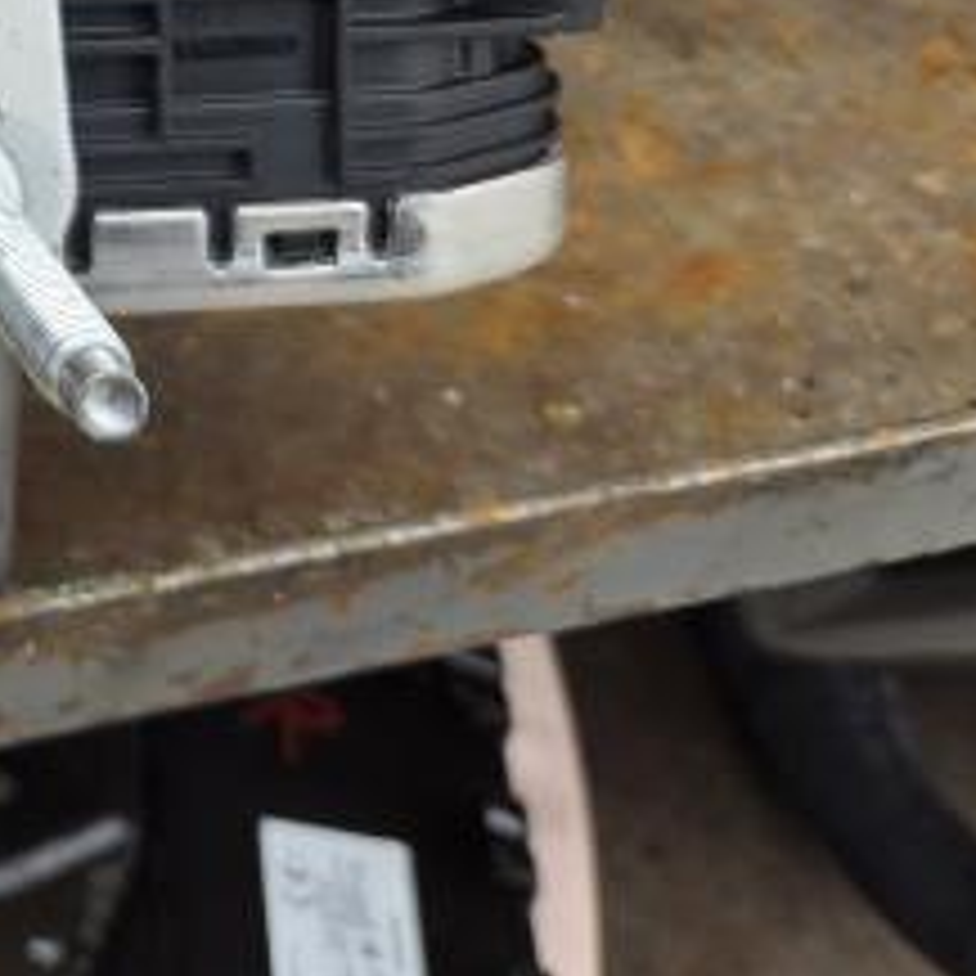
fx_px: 2392
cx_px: -517
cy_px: -360
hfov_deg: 19.8
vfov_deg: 20.6
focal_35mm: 75
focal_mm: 5.4
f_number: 1.8
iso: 25
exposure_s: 1/278
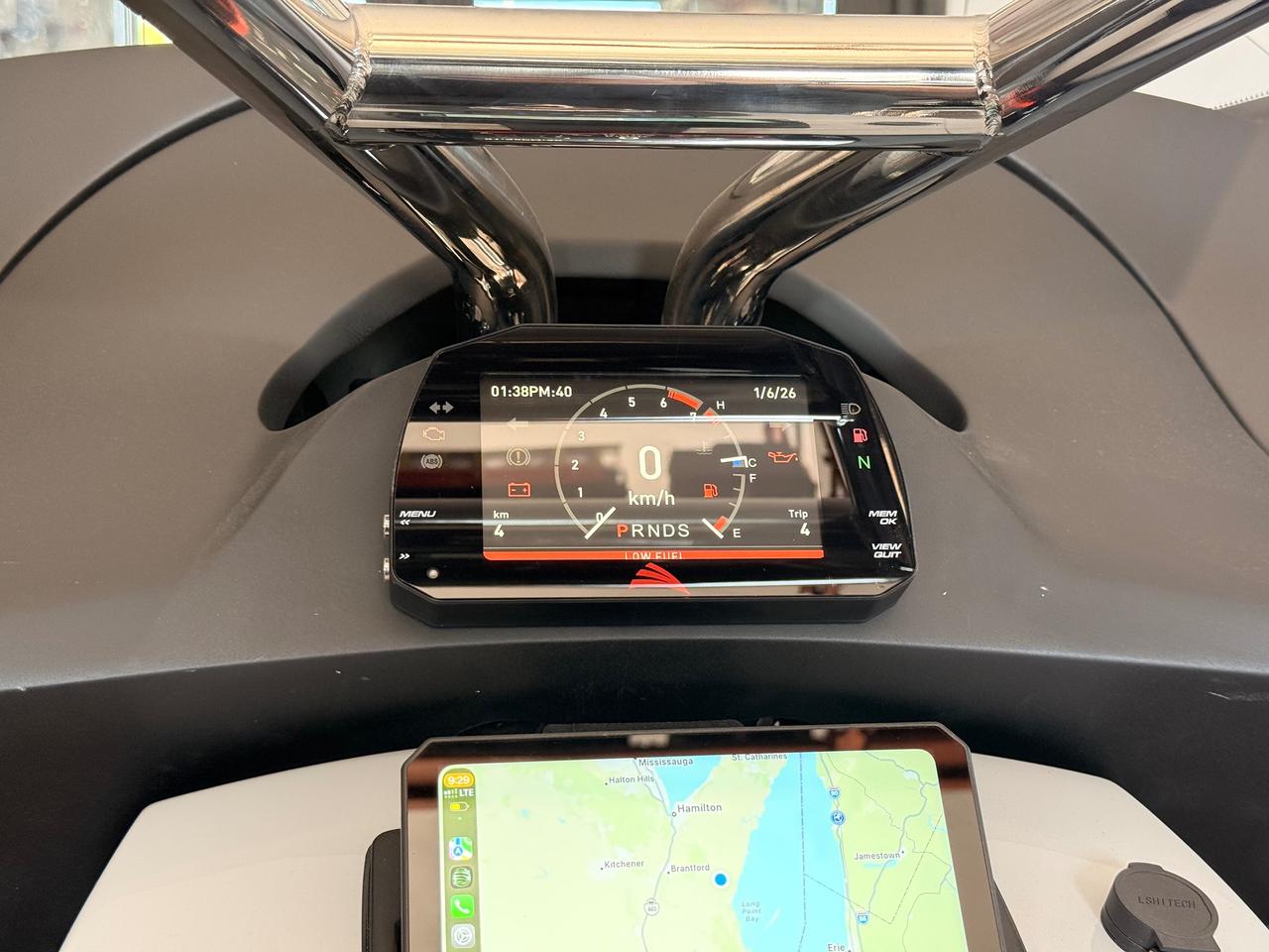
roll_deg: -0.9
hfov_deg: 39.7
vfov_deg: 30.3
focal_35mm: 48
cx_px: 634
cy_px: 476
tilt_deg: -5.4
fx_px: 1760
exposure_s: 1/120
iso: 250
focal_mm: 6.76
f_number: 1.78
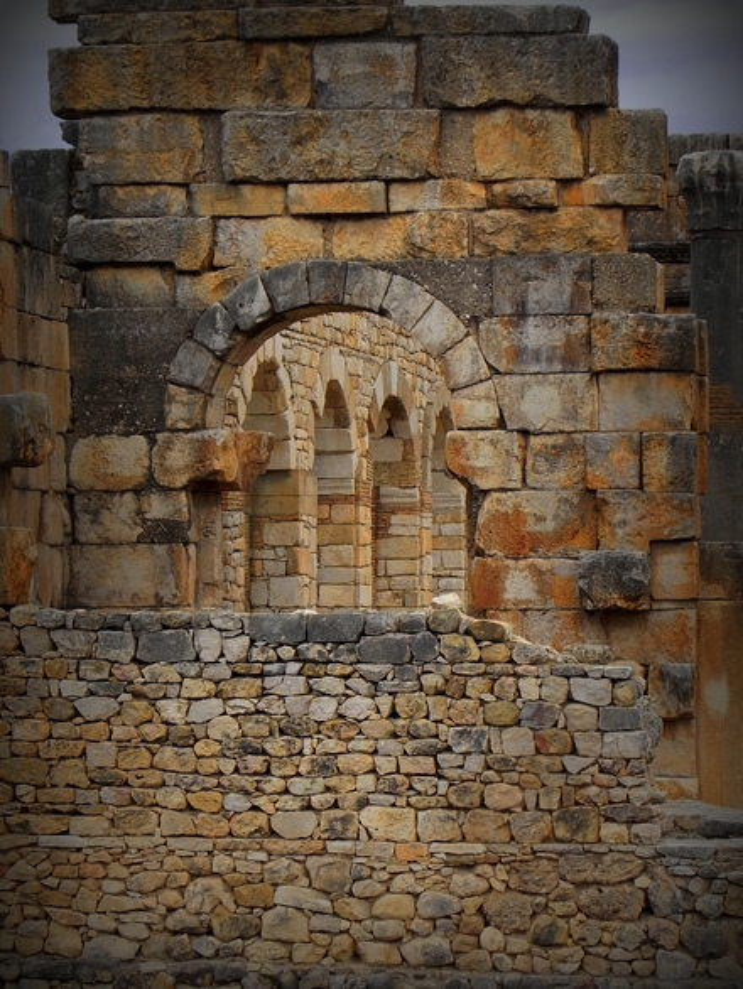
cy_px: 494
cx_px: 372
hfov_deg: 11.5
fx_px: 3689
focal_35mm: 129
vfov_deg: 15.3
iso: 160
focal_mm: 23
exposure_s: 1/207
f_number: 5.6
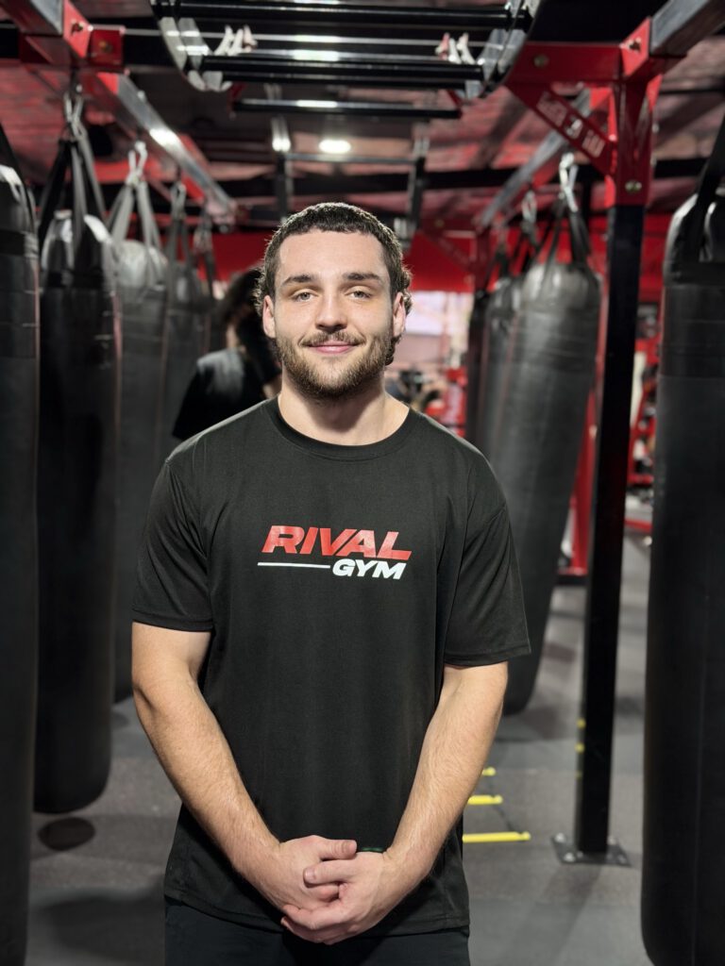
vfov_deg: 39.7
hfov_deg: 30.3
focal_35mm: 48
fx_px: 1340
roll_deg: -3.2
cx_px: 362
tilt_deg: -5.8
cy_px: 483
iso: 125
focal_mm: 6.76
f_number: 1.78
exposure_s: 1/50
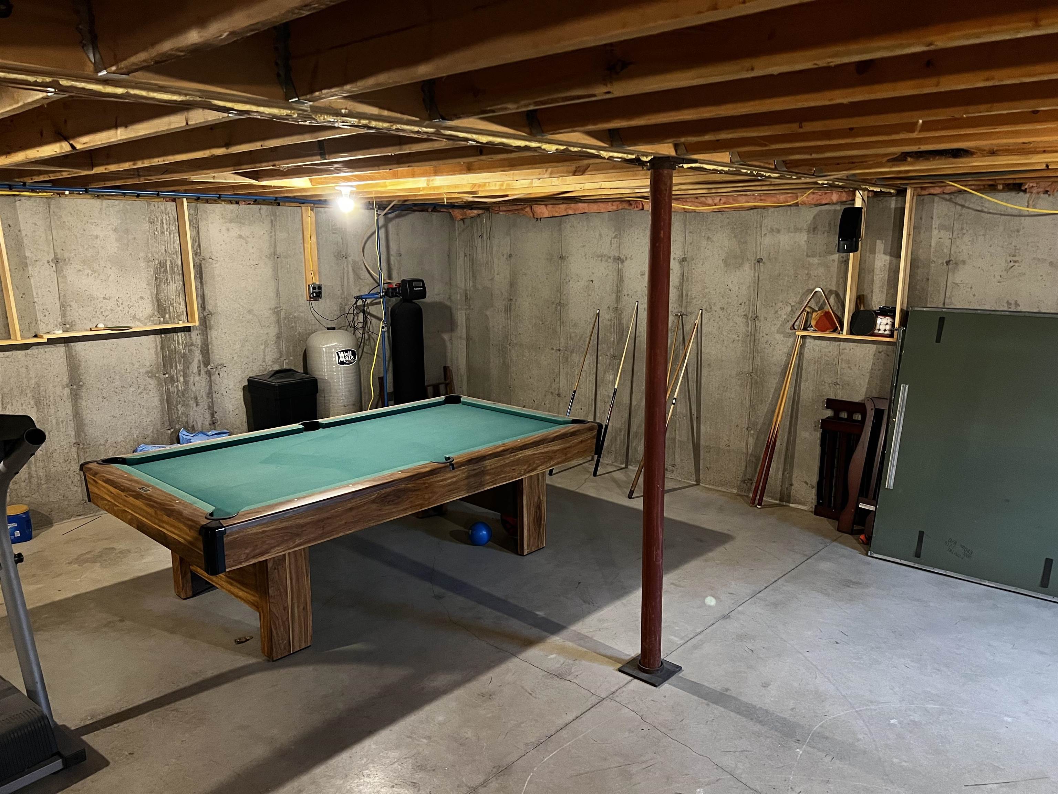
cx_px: 529
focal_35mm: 26
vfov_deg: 53.1
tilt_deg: -12.2
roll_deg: -0.2
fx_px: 795
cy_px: 397
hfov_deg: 67.3
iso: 500
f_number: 1.5
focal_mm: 5.7
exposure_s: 1/30
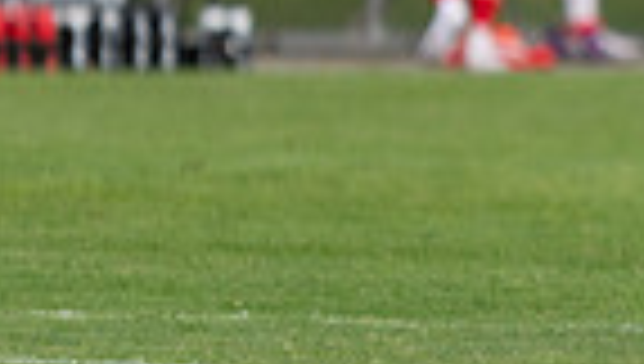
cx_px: 1121
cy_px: -186
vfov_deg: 1.0
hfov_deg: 1.7
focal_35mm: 1272
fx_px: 21758
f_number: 3.2
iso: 320
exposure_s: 1/1600
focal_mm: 200
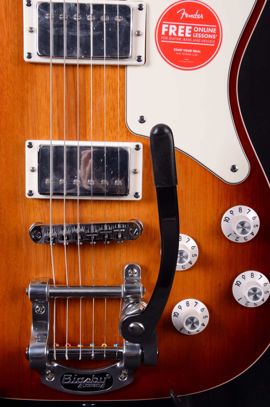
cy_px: 204
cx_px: 135
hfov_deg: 23.7
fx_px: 644
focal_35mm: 57
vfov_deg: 35.1
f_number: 13
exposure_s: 1/200
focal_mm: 38
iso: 200
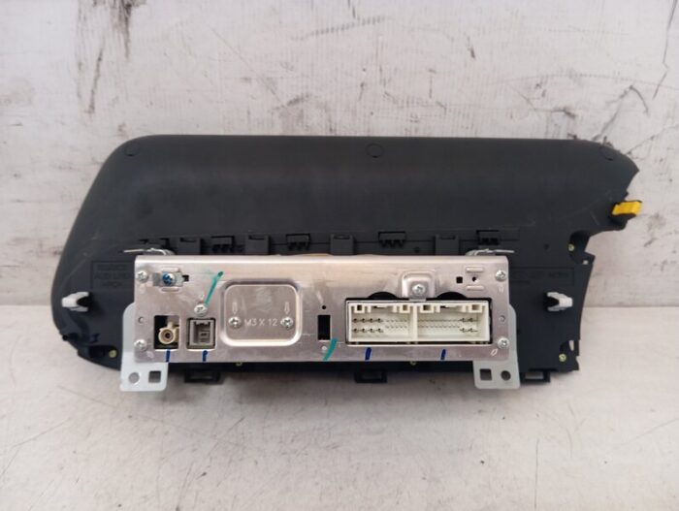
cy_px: 256
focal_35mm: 28
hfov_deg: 63.4
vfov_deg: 49.9
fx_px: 550
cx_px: 340
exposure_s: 1/33.3
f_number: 1.8
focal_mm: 4.22
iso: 262
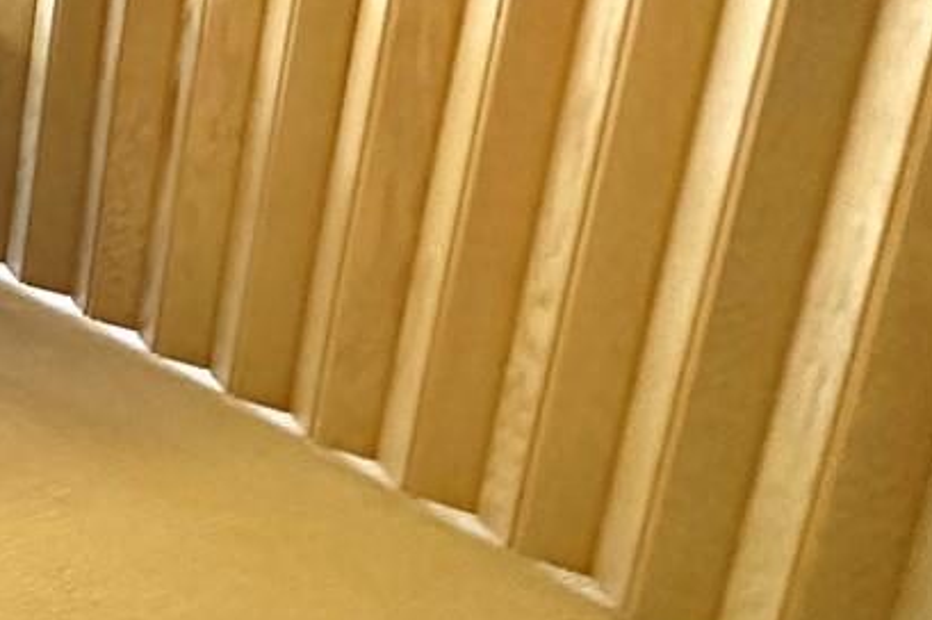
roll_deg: -0.9
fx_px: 1474
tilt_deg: -12.8
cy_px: -66
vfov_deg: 22.4
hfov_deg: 22.6
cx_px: -695
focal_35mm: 57
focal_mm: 2.22
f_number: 2.2
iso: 800
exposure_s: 1/60
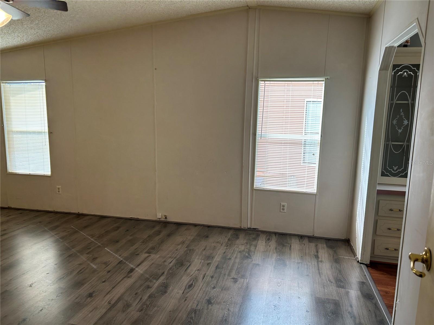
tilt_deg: -8.3
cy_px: 162
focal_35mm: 26
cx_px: 217
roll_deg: -0.7
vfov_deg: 53.1
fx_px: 326
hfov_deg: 67.3
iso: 64
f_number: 1.5
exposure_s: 1/149
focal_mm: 5.7
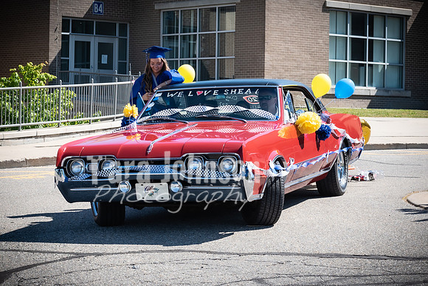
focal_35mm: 99
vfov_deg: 13.8
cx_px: 225
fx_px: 1175
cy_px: 94
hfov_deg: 20.6
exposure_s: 1/400
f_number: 8
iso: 100
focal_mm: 50
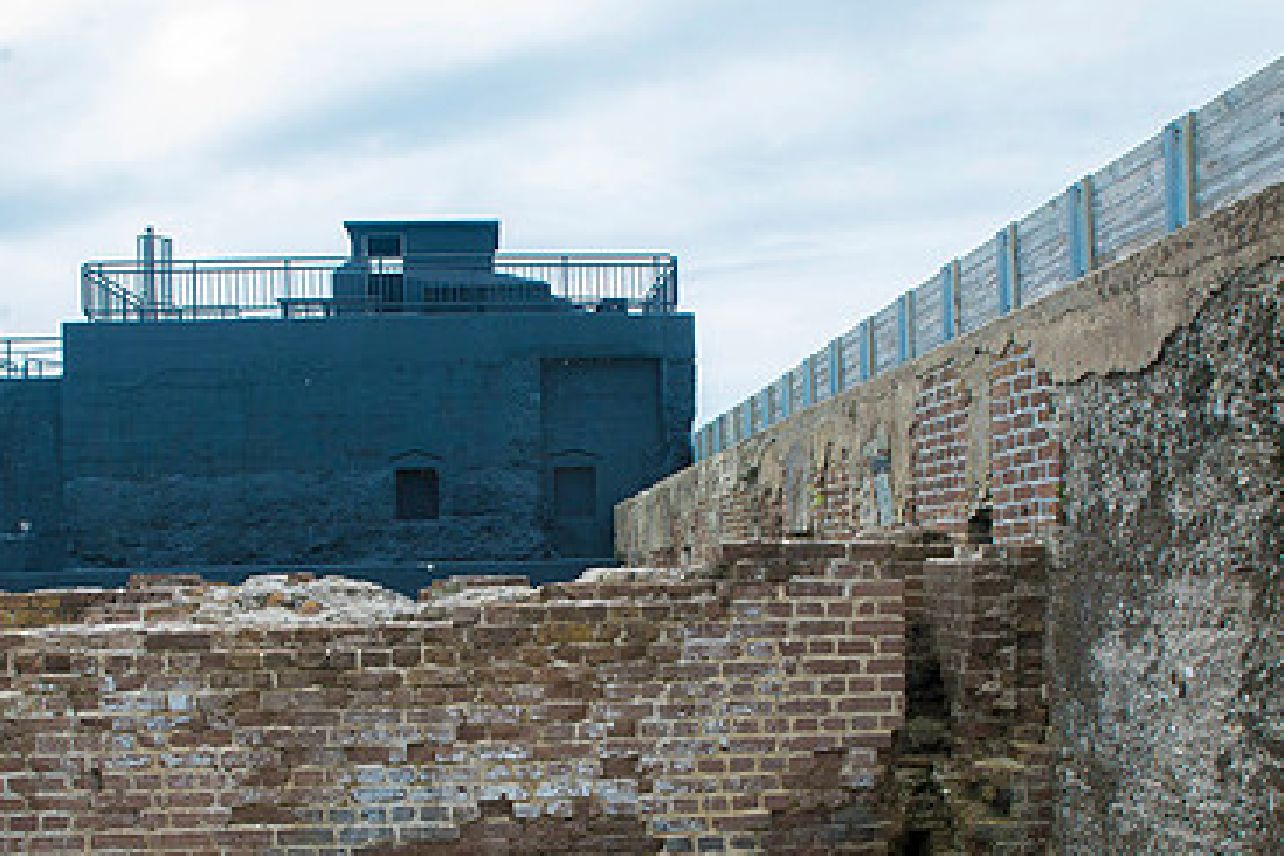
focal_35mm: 38
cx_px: 593
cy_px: 644
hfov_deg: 50.6
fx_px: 1355
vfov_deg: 34.3
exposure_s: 1/800
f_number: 10
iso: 800
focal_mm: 24
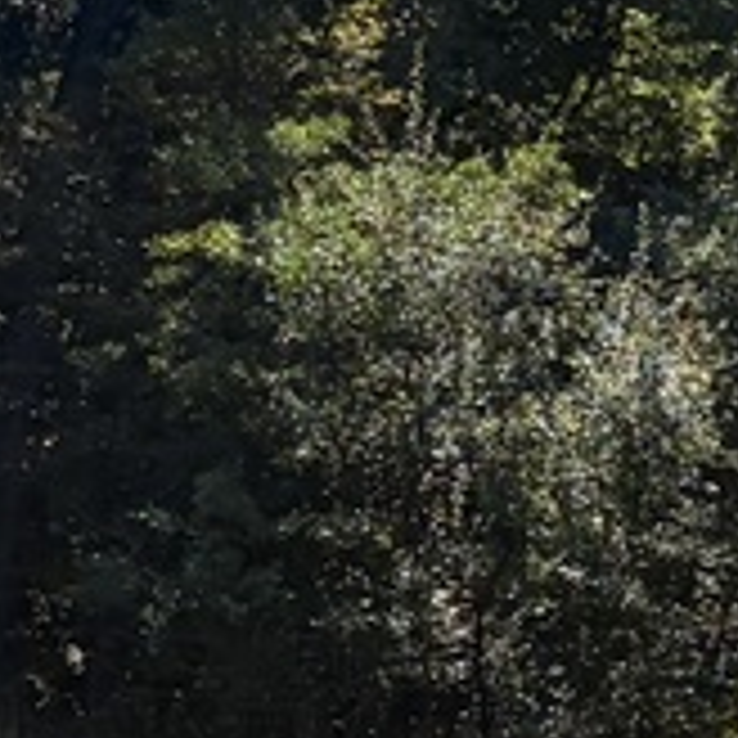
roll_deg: -0.2
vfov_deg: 8.7
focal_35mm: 202
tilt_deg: -0.4
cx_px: 1503
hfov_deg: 8.2
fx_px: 4872
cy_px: 432
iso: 50
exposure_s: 1/1799
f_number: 1.6
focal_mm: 5.96
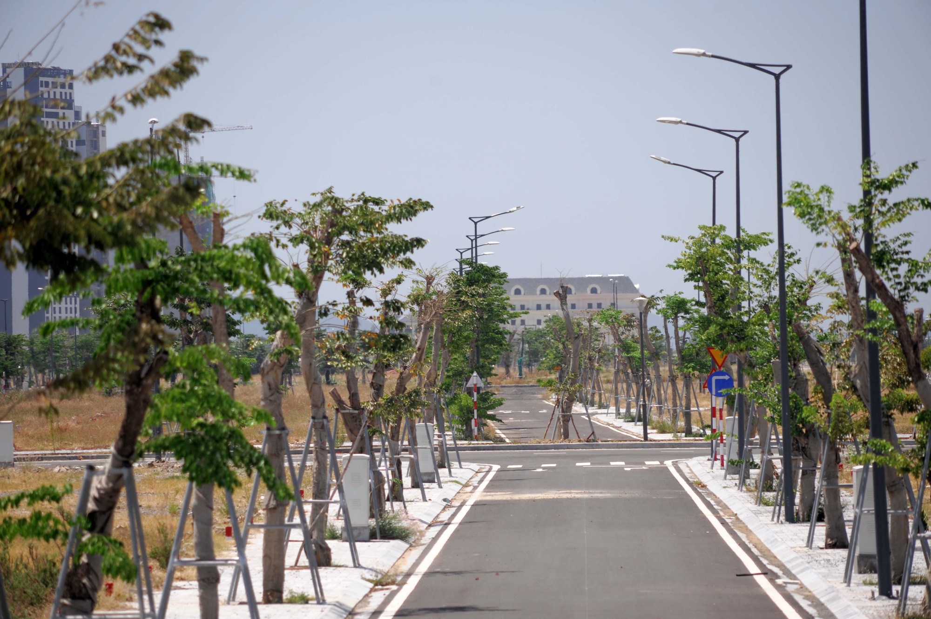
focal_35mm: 210
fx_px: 5427
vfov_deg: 6.5
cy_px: 310
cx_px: 466
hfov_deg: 9.8
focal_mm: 210
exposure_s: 1/800
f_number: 5.6
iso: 200
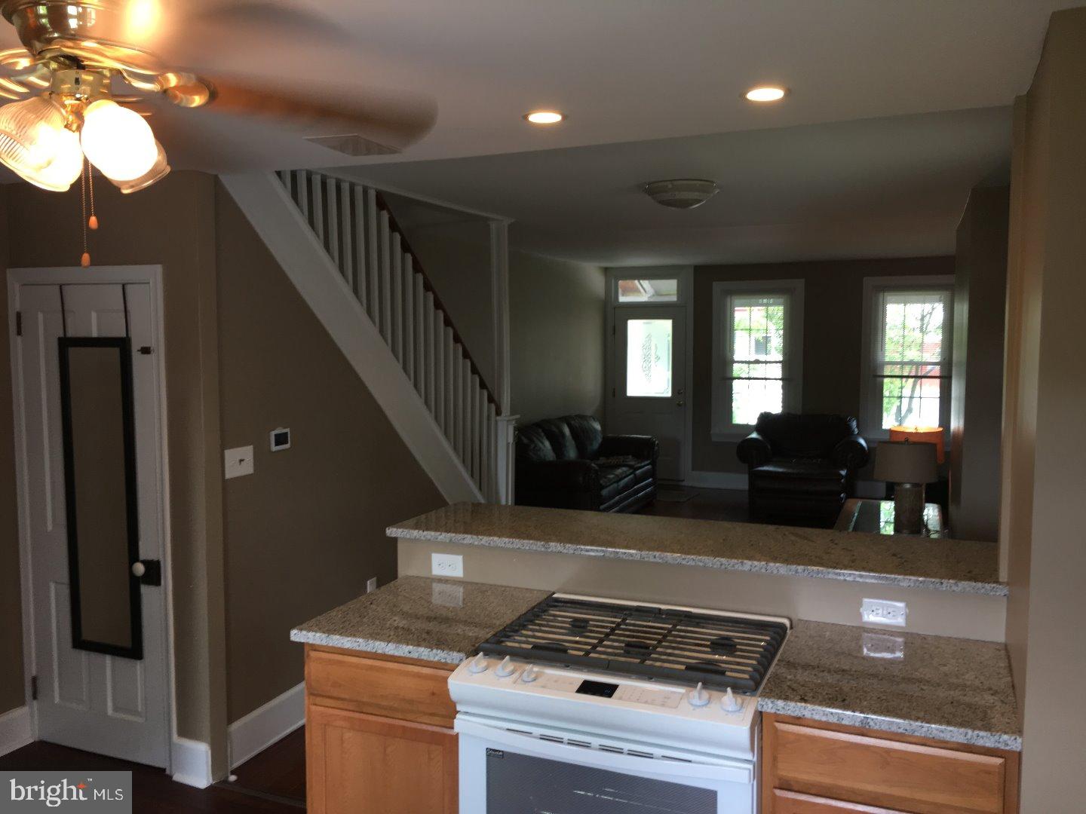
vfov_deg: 48.2
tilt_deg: -5.2
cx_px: 543
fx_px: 910
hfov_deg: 61.7
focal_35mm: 29
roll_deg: +0.0
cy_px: 407
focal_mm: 4.15
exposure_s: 1/30
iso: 50
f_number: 2.2
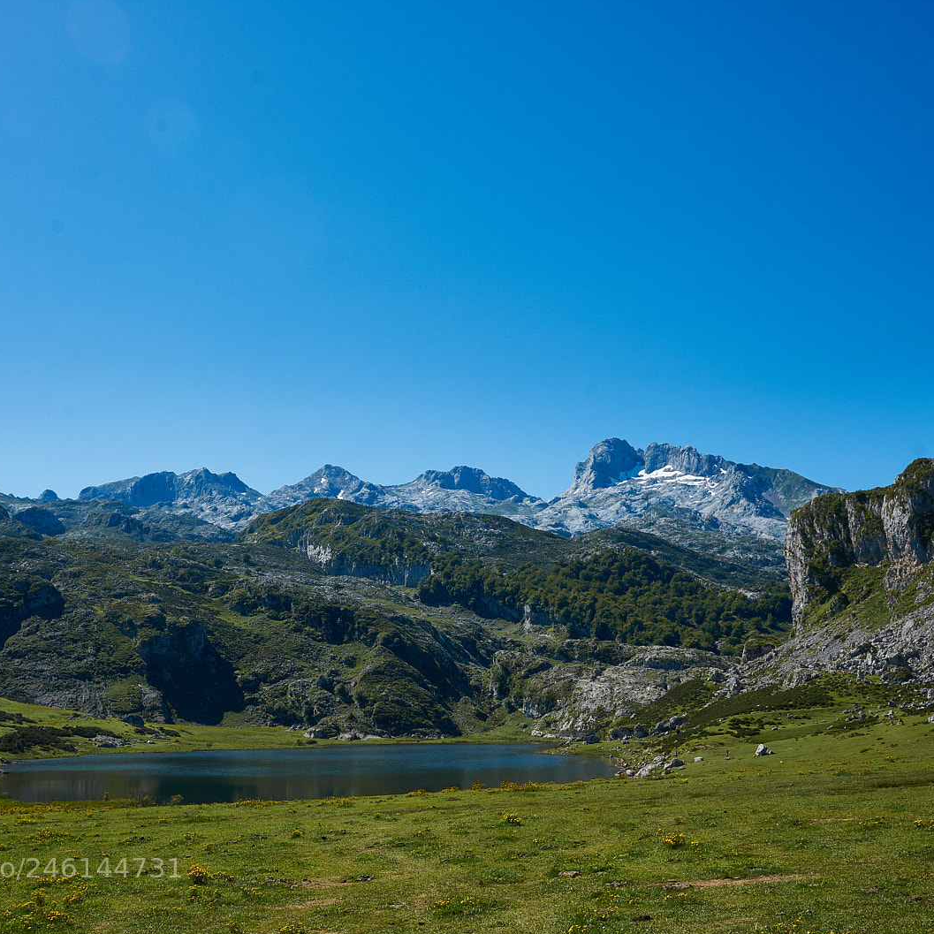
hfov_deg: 37.5
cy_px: 467
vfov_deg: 37.6
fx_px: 1374
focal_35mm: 45
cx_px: 427
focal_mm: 35
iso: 200
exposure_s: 1/350
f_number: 9.5
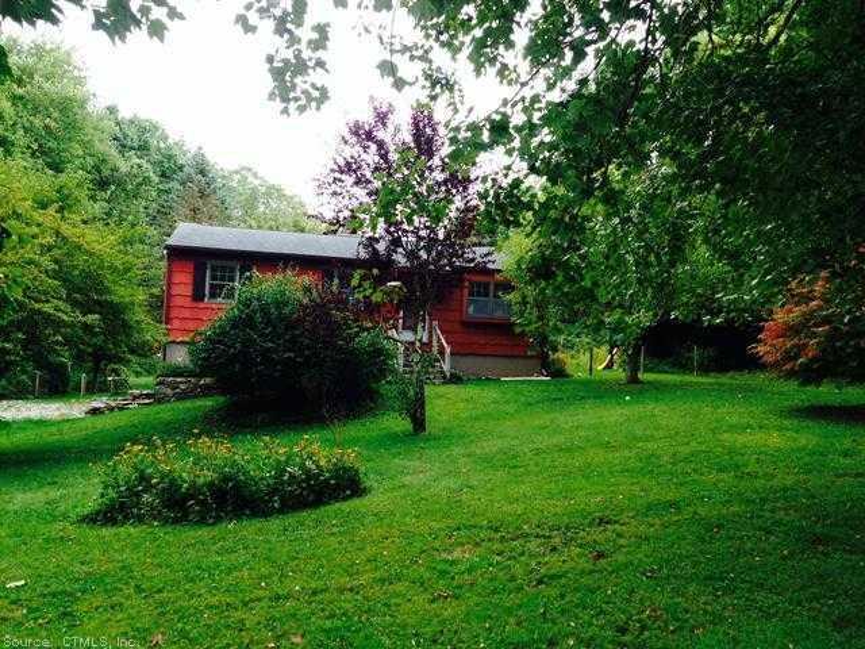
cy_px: 324
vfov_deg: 42.9
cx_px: 432
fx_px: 825
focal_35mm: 33
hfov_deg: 55.4
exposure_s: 1/127
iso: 50
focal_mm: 4.12
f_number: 2.4
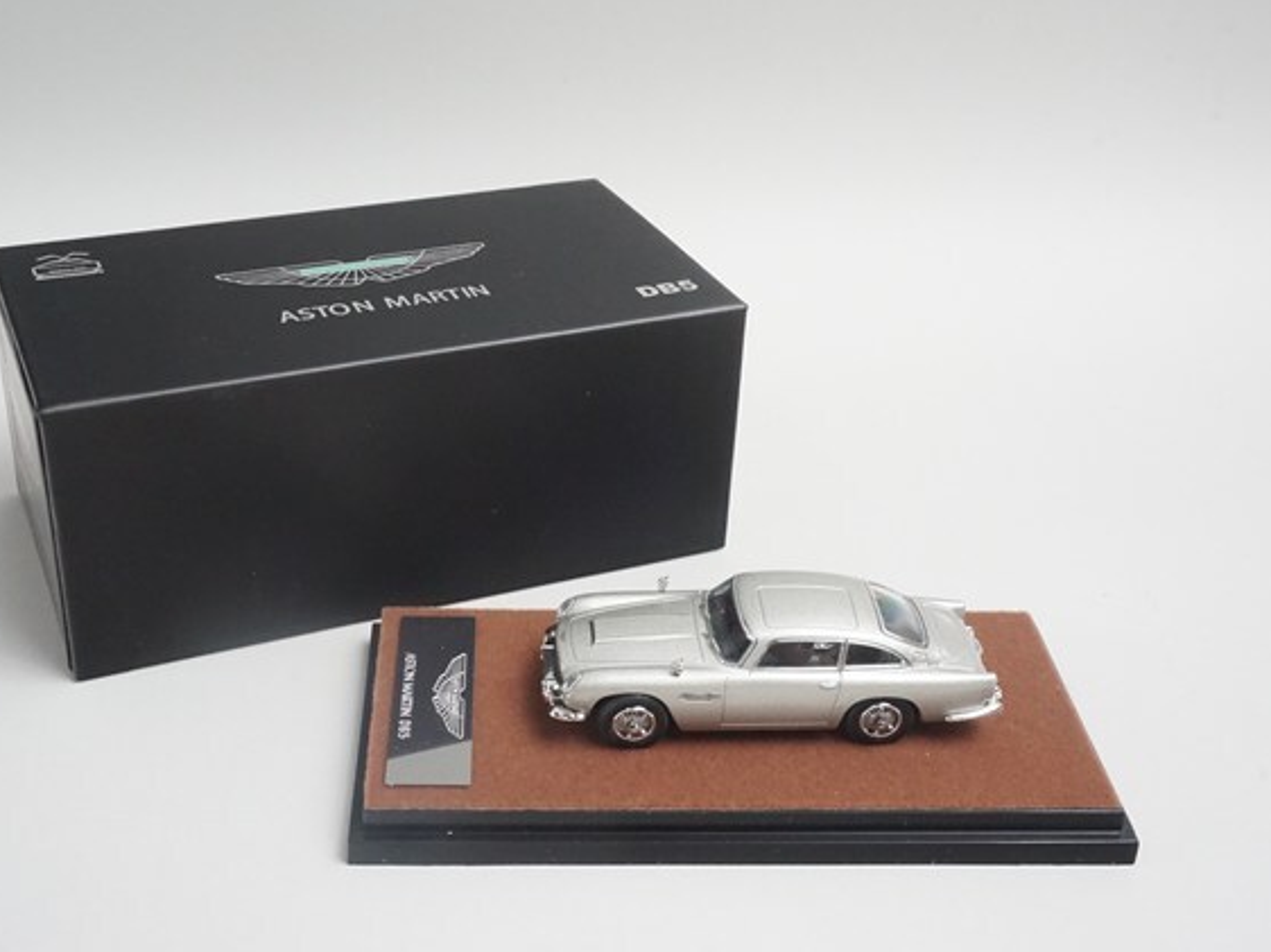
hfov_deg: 41.2
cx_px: 563
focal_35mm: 46
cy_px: 476
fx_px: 1688
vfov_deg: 31.5
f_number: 18
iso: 3200
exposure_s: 1/15
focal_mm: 28
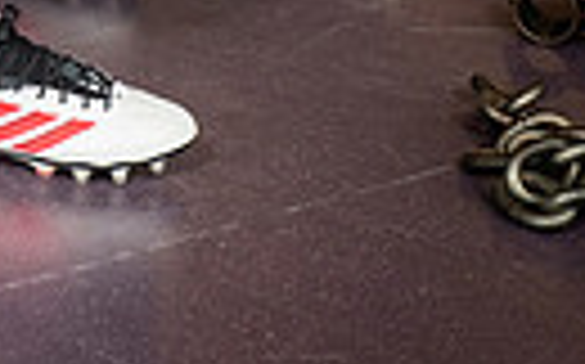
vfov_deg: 6.7
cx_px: -40
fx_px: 2915
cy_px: -539
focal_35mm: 183
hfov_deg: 11.3
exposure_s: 1/250
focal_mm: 52
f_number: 7.1
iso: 800
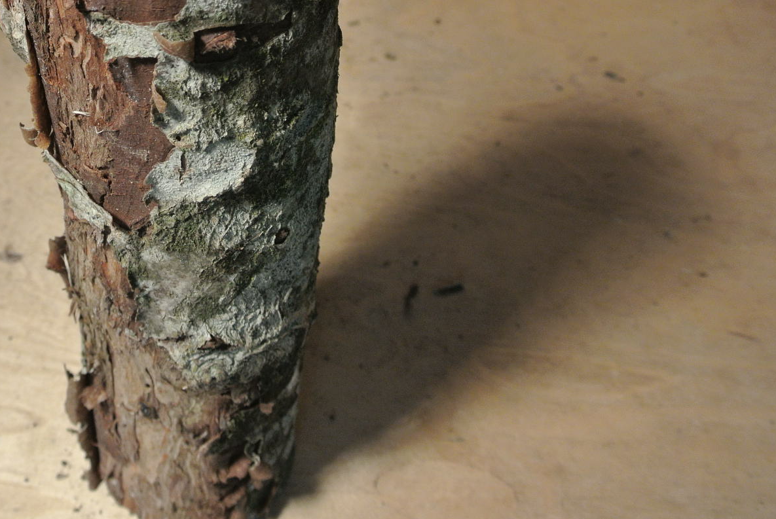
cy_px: 136
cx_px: 196
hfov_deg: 39.3
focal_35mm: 49
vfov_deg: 27.3
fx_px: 1057
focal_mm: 11.4
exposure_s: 1/60
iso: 450
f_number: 3.5
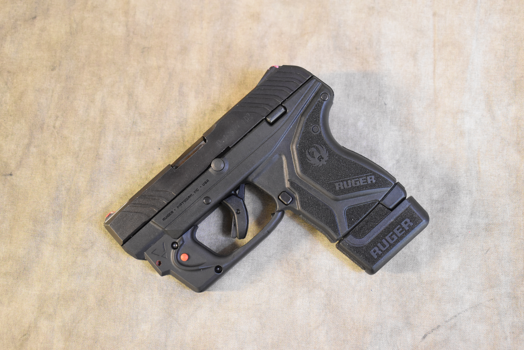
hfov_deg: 35.1
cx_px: 262
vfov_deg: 23.8
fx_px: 830
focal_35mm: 57
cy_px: 175
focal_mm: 38
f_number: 4.8
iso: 3200
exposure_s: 1/20
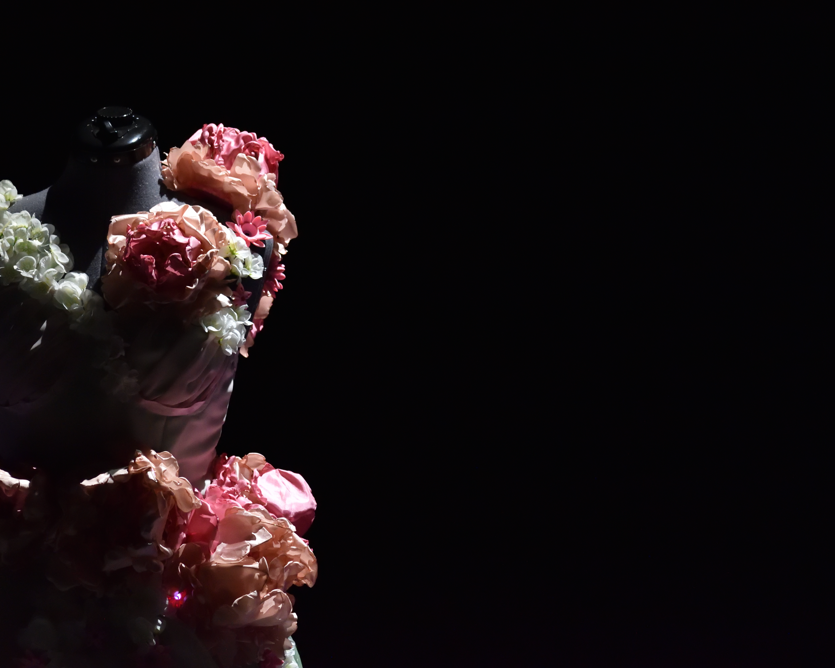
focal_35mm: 178
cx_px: 345
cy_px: 334
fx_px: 4388
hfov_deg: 10.9
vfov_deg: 8.7
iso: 3200
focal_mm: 105
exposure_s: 1/200
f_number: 4.8
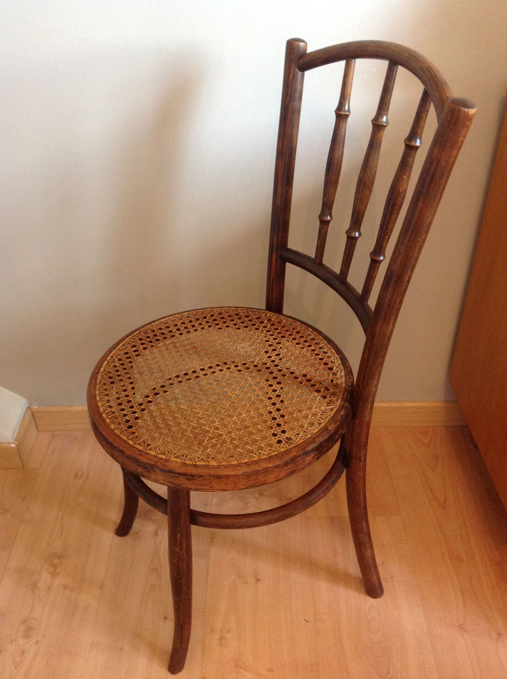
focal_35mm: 35
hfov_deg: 40.6
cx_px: 254
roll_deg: +3.2
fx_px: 685
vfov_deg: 52.7
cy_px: 340
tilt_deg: -35.4
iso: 200
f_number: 2.4
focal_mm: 4.28
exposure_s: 1/17
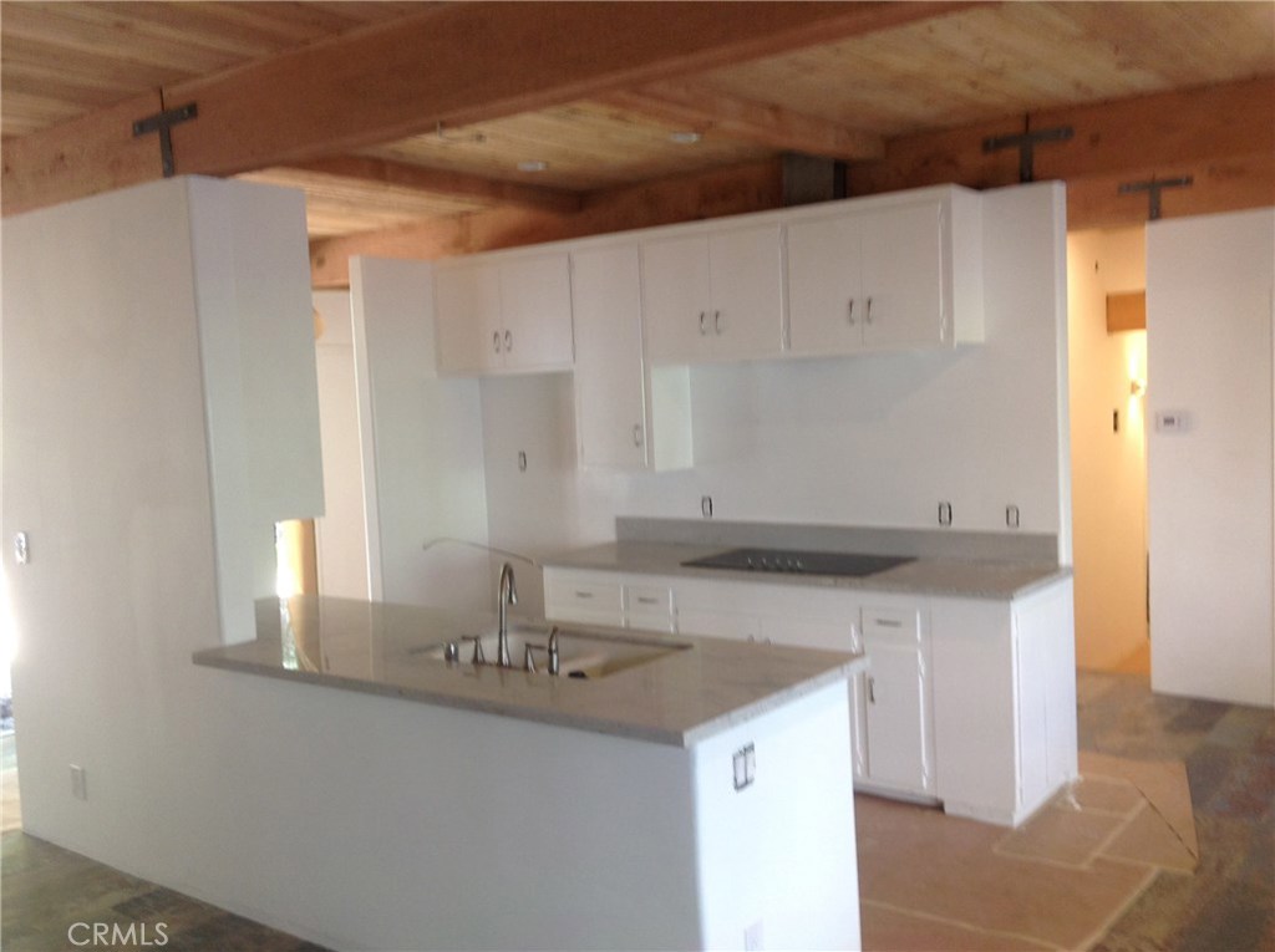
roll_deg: +2.5
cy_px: 476
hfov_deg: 52.7
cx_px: 638
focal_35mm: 35
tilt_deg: -3.1
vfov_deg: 40.6
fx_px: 1287
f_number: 2.4
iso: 50
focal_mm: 4.28
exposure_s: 1/15
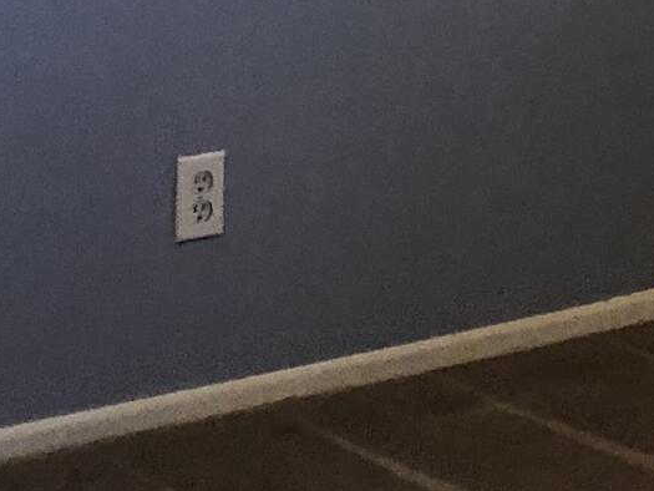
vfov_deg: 8.8
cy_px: -457
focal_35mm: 160
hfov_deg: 11.7
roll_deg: -2.7
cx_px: 1045
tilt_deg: -3.2
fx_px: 3024
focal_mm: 3.99
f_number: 1.8
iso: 100
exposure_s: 1/15
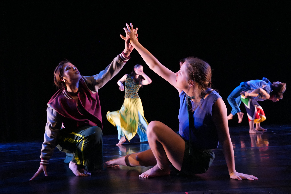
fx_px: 275
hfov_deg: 55.8
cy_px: 97
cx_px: 146
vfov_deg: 38.9
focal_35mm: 34
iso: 6400
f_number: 7.1
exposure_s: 1/160
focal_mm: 34
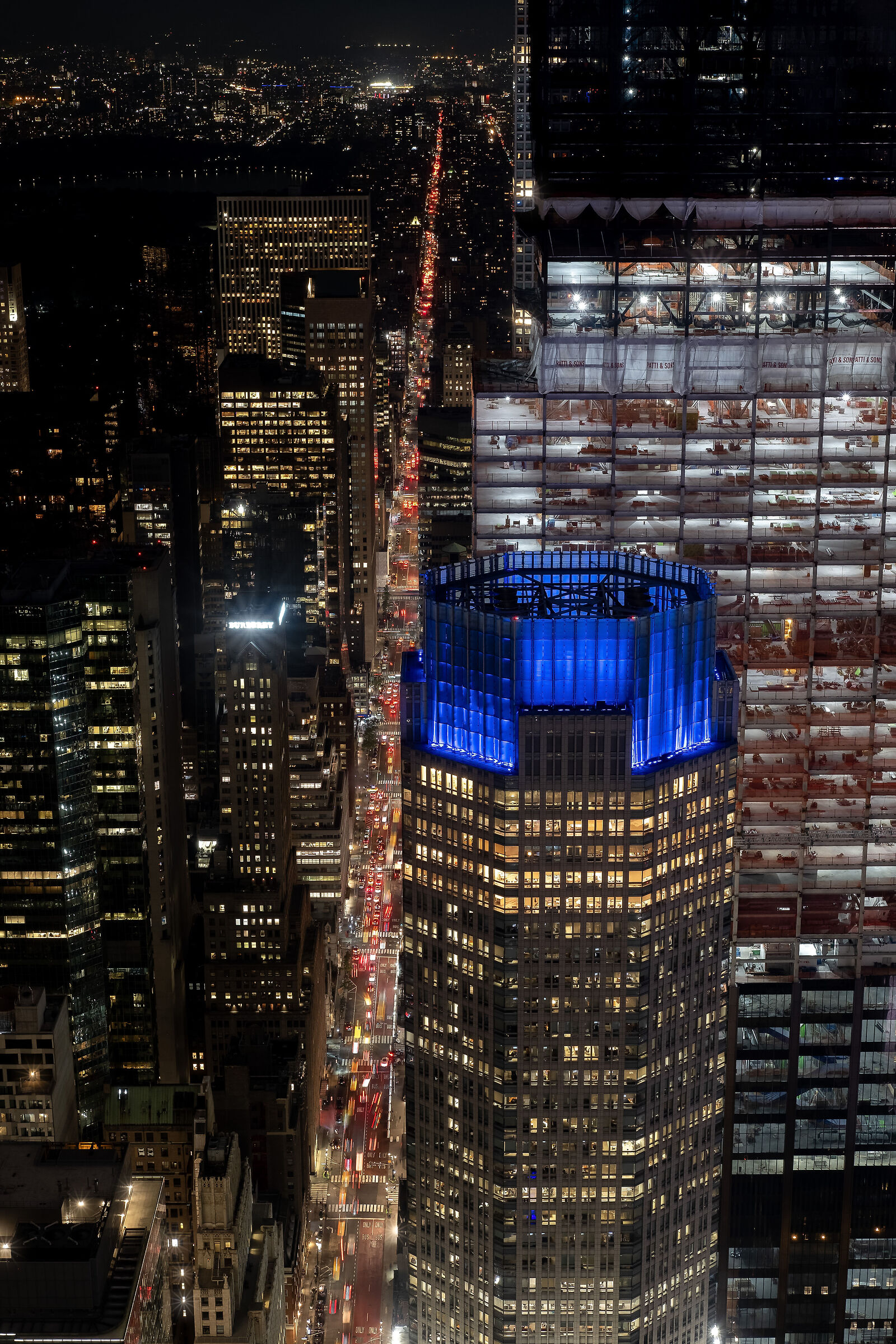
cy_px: 672
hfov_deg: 25.5
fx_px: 1979
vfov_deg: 37.5
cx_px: 448
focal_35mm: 53
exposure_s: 1.7
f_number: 8
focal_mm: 35
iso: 400
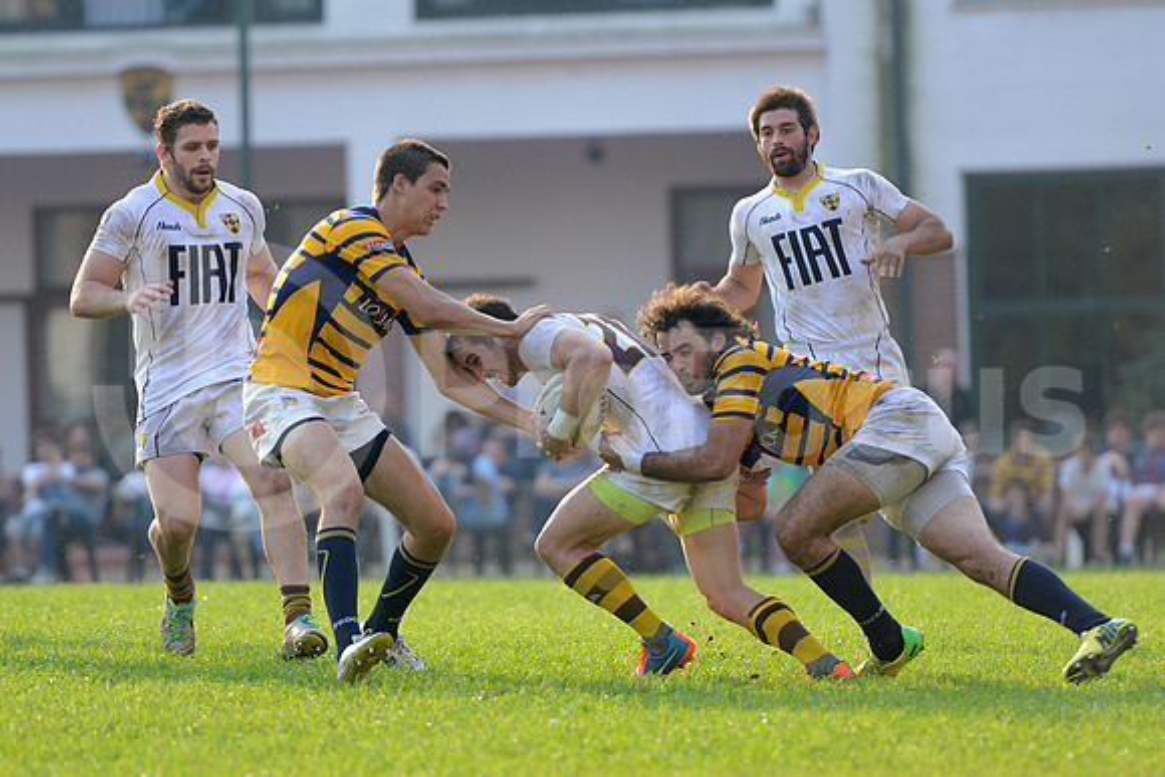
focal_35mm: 280
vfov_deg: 4.9
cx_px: 582
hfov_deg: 7.4
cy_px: 388
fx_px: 9063
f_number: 4
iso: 500
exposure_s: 1/500
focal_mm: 280
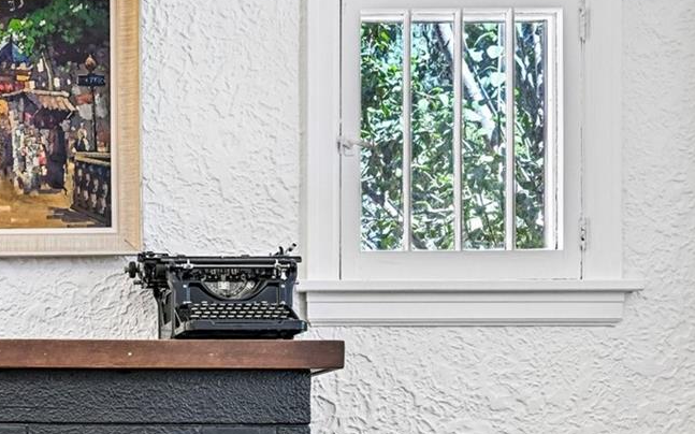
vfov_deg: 21.1
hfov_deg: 31.3
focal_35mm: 59
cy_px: 436
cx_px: -33
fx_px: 1122
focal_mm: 23.5
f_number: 8
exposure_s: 1/13
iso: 400
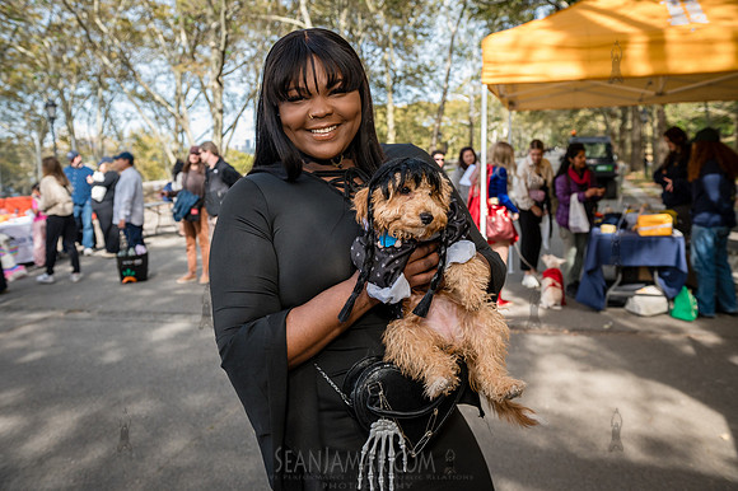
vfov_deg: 41.1
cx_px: 369
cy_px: 246
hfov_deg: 58.7
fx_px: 656
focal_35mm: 32
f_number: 5
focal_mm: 32
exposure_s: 1/1250
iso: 1000
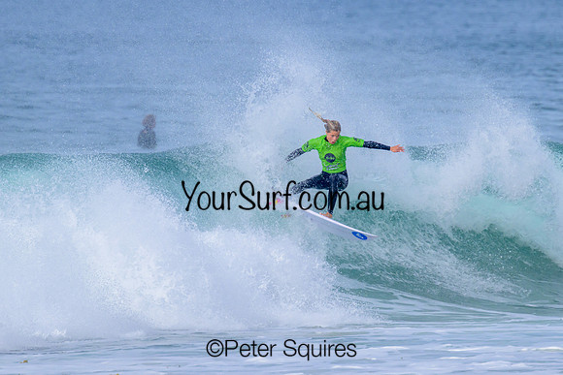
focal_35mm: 1098
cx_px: 316
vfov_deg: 1.3
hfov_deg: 1.9
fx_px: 17171
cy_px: 170
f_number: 11
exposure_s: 1/2000
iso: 800
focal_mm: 800
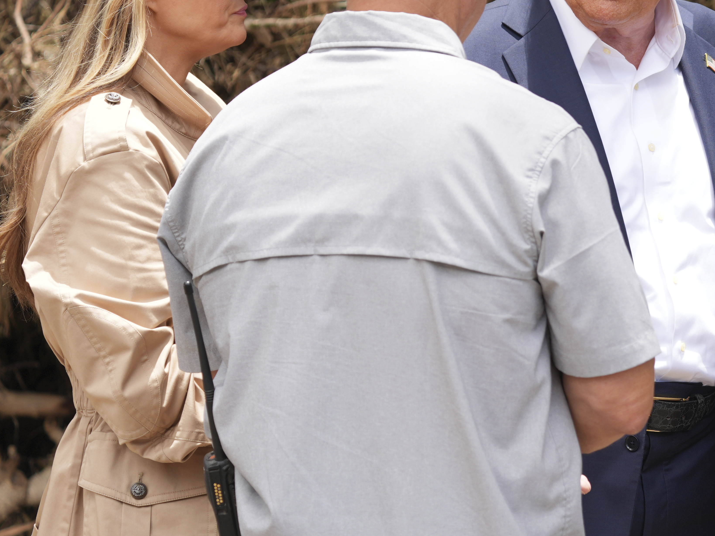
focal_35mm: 353
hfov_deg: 5.6
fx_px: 7291
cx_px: 593
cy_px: 161
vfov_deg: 4.2
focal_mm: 200
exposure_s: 1/400
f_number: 6.3
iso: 320
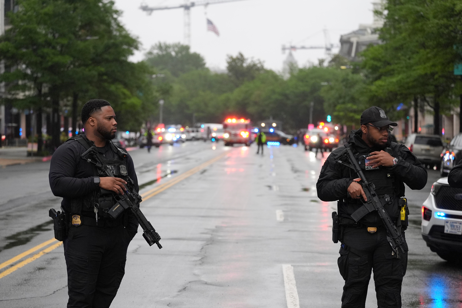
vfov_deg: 13.7
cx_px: 231
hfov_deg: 20.4
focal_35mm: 100
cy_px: 154
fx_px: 1283
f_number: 4.5
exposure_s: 1/800
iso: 2500
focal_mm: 100
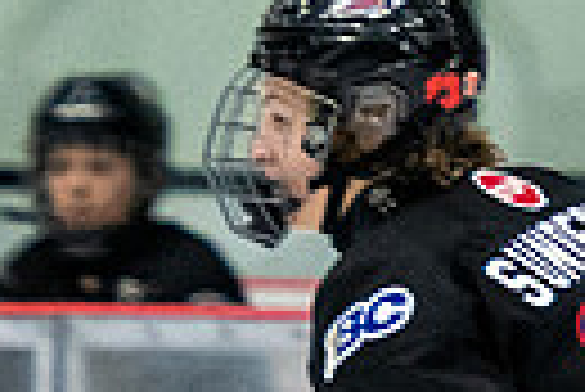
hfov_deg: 1.3
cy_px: 482
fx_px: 25459
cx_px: 517
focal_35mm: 1565
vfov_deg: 0.9
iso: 2000
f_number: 2.8
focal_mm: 140
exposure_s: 1/640
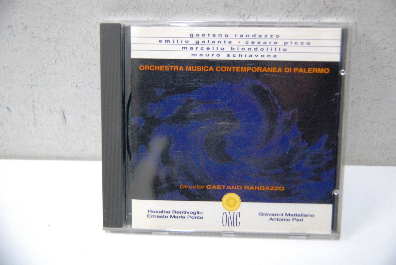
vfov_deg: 27.6
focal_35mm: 49
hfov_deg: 40.3
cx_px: 202
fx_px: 540
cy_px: 132
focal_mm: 32
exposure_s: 1/60
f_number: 2.8
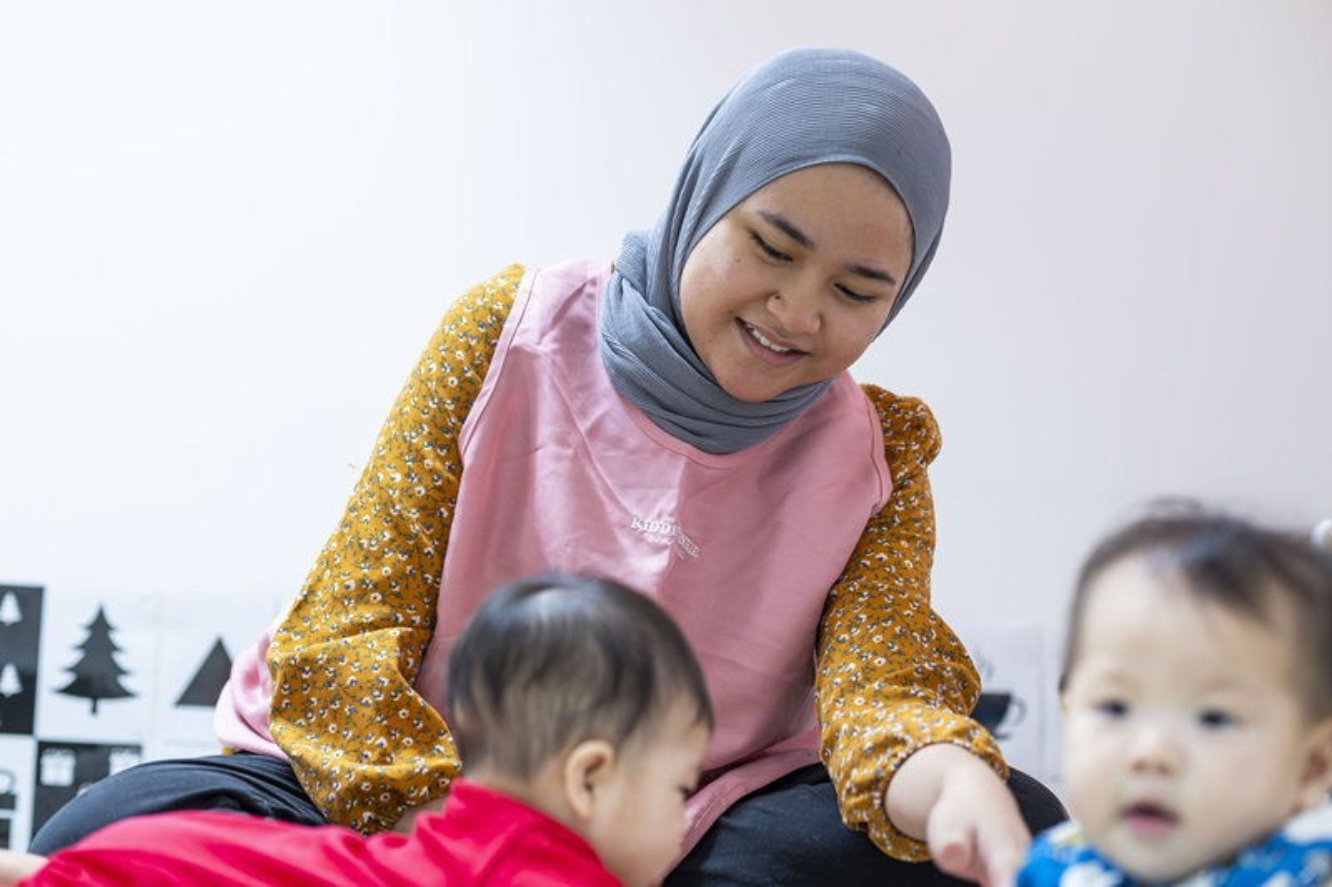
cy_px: 444
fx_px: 3107
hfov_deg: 24.2
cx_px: 666
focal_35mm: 84
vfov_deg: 16.3
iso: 400
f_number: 2.2
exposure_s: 1/60
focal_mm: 56
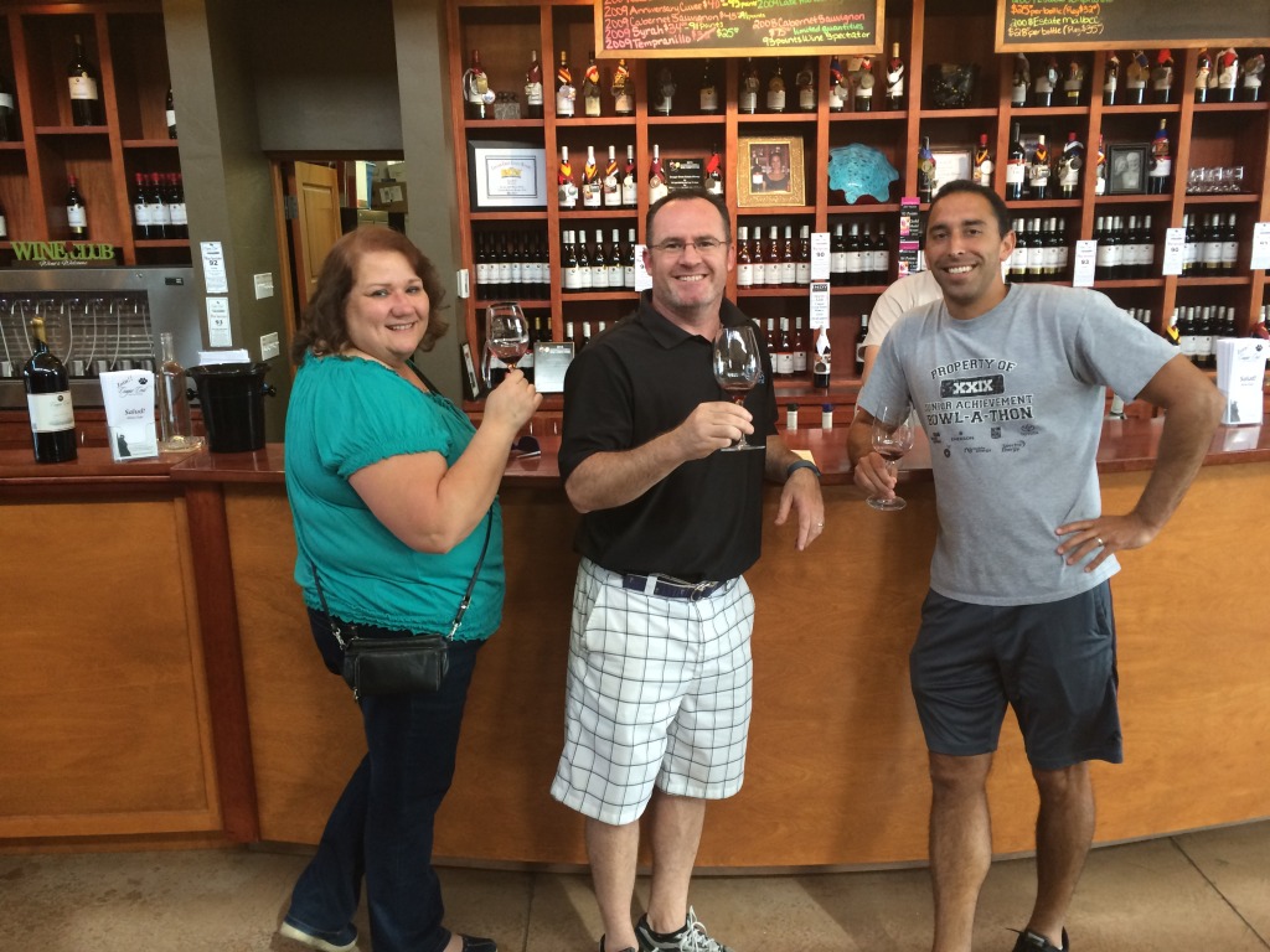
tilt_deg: -15.2
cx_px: 635
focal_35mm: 29
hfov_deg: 61.7
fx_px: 1064
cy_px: 476
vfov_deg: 48.2
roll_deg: +1.4
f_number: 2.2
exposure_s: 1/30
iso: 50
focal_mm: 4.15
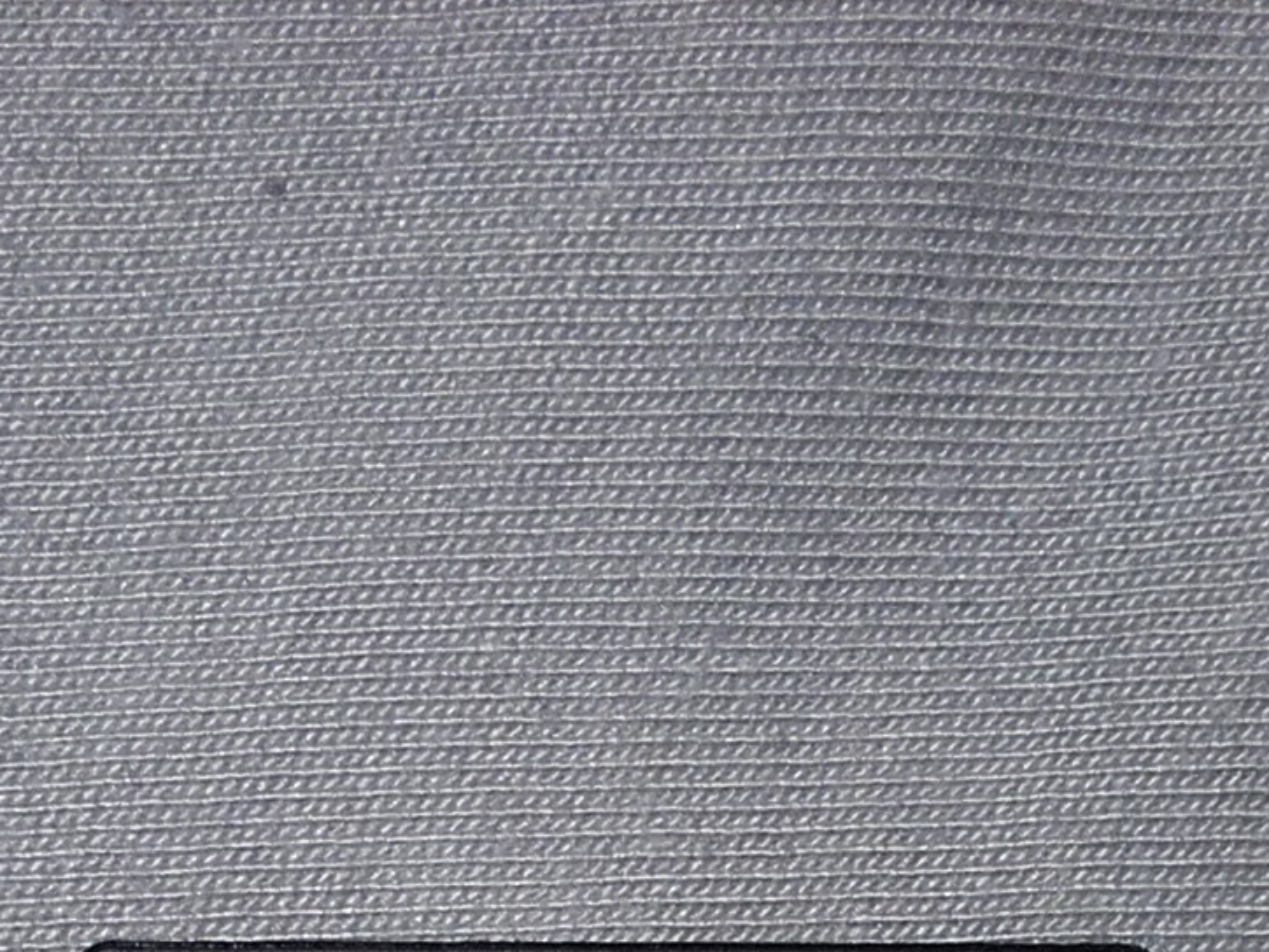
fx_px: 4069
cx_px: 463
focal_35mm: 111
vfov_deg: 12.3
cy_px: 1692
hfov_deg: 17.7
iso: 50
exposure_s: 1/100
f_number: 2.2
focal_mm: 3.31
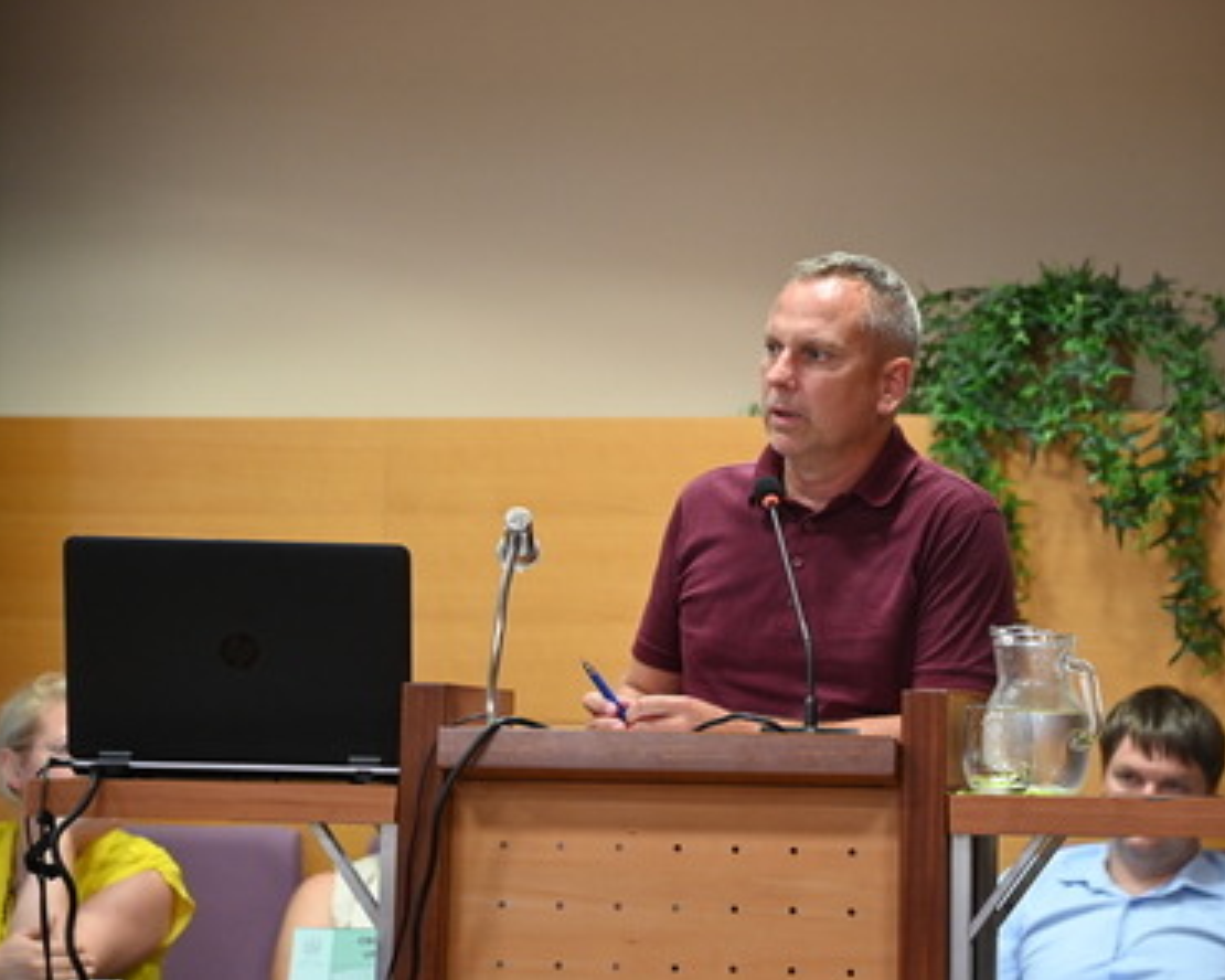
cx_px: 728
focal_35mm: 137
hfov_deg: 14.1
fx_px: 4967
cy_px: 488
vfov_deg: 11.3
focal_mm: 120
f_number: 4
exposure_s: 1/125
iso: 2200
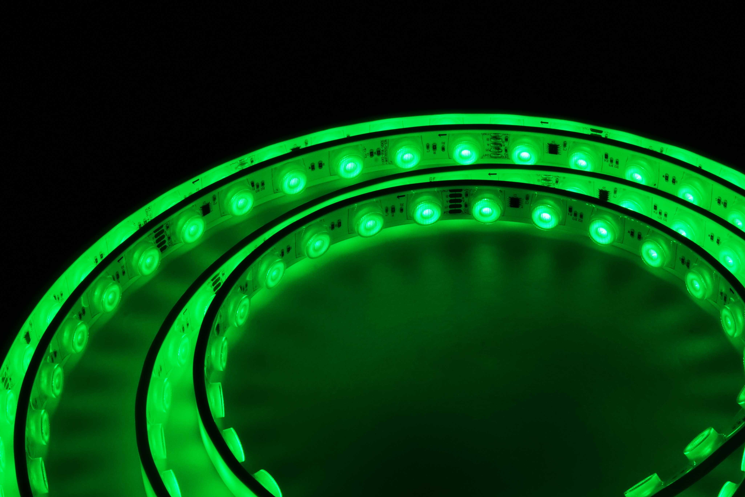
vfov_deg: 14.0
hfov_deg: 20.9
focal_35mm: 97
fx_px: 2008
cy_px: 433
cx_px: 522
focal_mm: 50
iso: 400
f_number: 22
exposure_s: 1/160
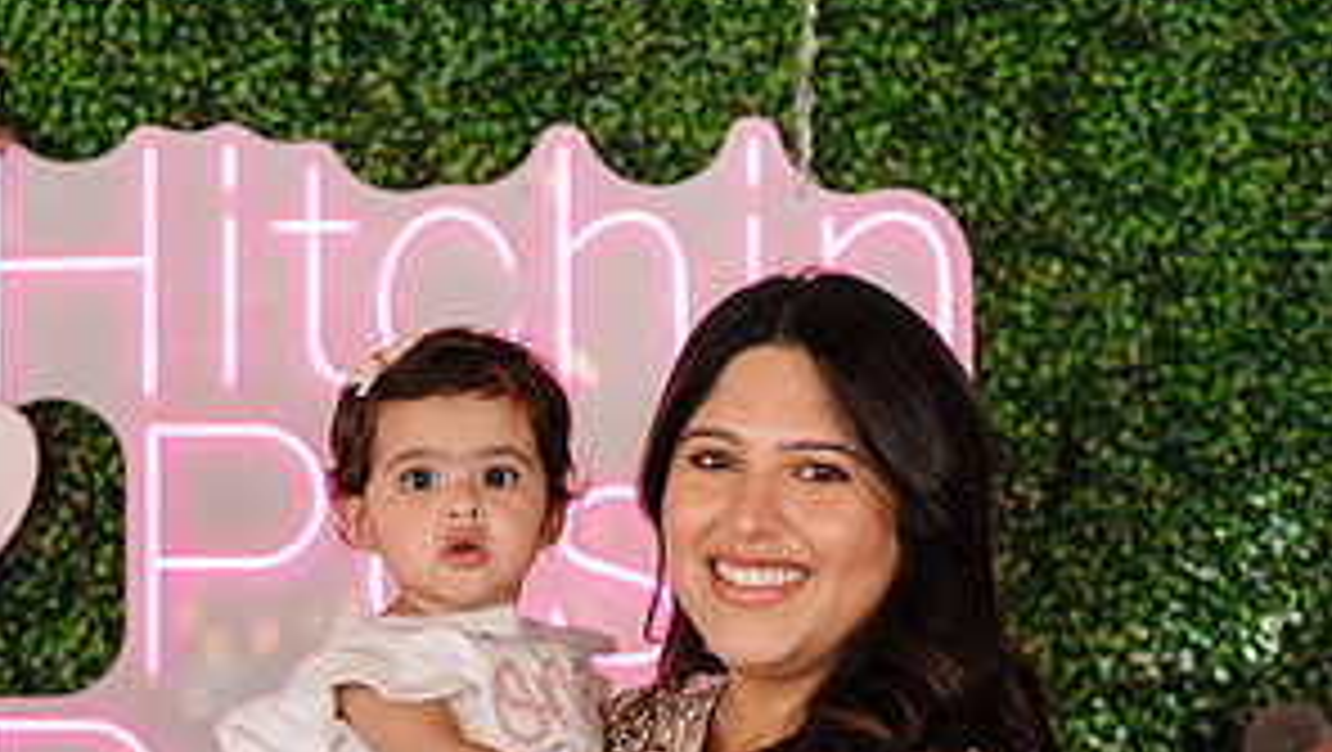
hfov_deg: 15.9
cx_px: 664
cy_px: 838
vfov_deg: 8.9
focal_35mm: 135
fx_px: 4772
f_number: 3.2
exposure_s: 1/200
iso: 1250
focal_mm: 85
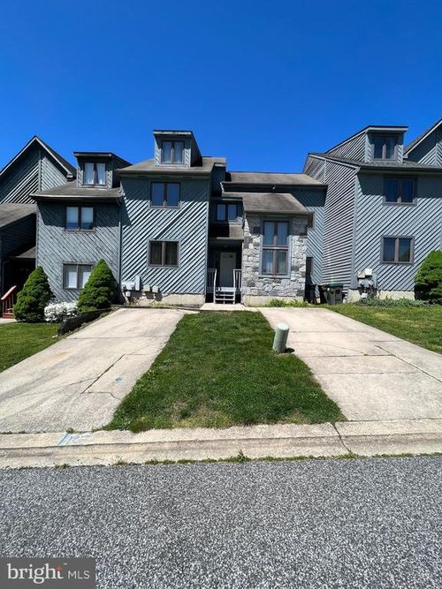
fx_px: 221
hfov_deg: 89.9
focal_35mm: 13
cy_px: 294
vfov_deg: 106.2
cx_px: 221
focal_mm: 1.57
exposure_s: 1/1376
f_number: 1.8
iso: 32
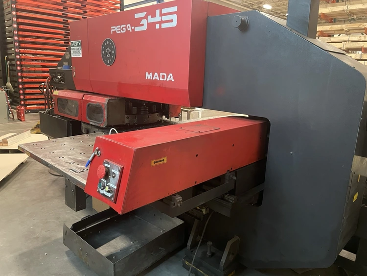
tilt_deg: -12.9
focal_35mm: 26
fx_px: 276
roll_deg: -1.8
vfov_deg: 53.1
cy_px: 138
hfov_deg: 67.3
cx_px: 184
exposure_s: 1/30
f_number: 1.6
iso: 640
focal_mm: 4.2
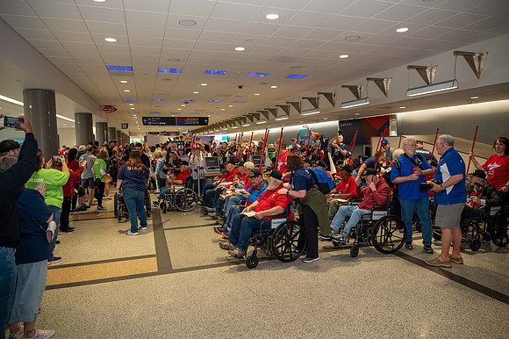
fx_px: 339
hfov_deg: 73.8
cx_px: 254
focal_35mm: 24
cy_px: 170
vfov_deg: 53.1
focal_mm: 24
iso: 640
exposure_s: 1/40
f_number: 4.5
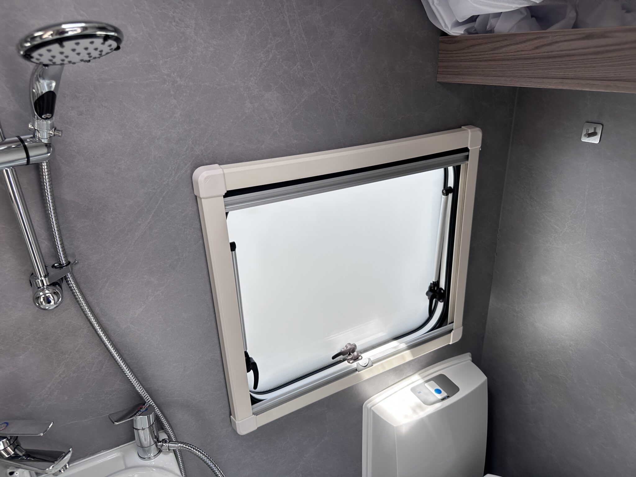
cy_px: 238
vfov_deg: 56.8
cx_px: 318
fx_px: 441
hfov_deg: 71.6
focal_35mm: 24
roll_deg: +2.9
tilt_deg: -22.4
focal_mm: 6.86
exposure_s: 1/496
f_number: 1.78
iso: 80
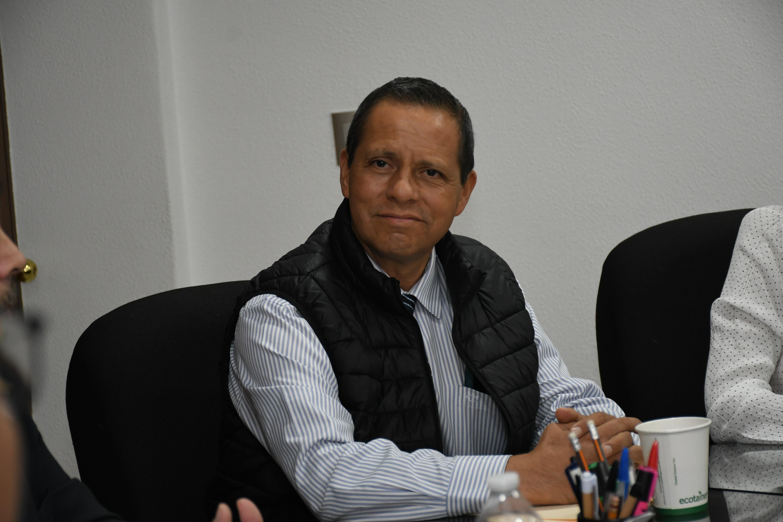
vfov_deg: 13.0
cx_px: 392
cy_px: 261
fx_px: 2284
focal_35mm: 105
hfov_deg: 19.5
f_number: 5
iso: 1600
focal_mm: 70
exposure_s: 1/100
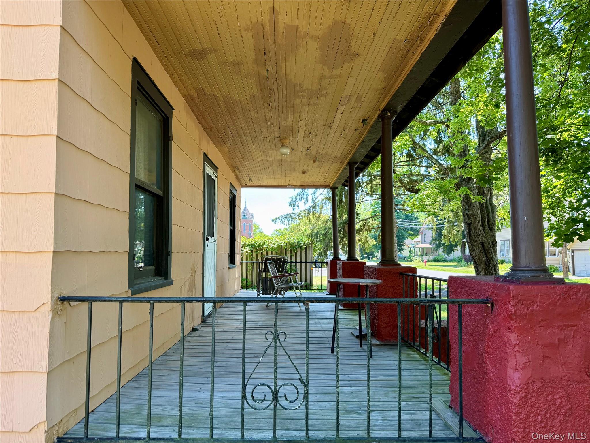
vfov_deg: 56.8
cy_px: 222
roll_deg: +0.7
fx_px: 409
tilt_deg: +4.0
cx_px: 295
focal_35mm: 24
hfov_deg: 71.6
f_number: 1.78
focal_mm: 6.76
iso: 80
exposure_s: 1/240
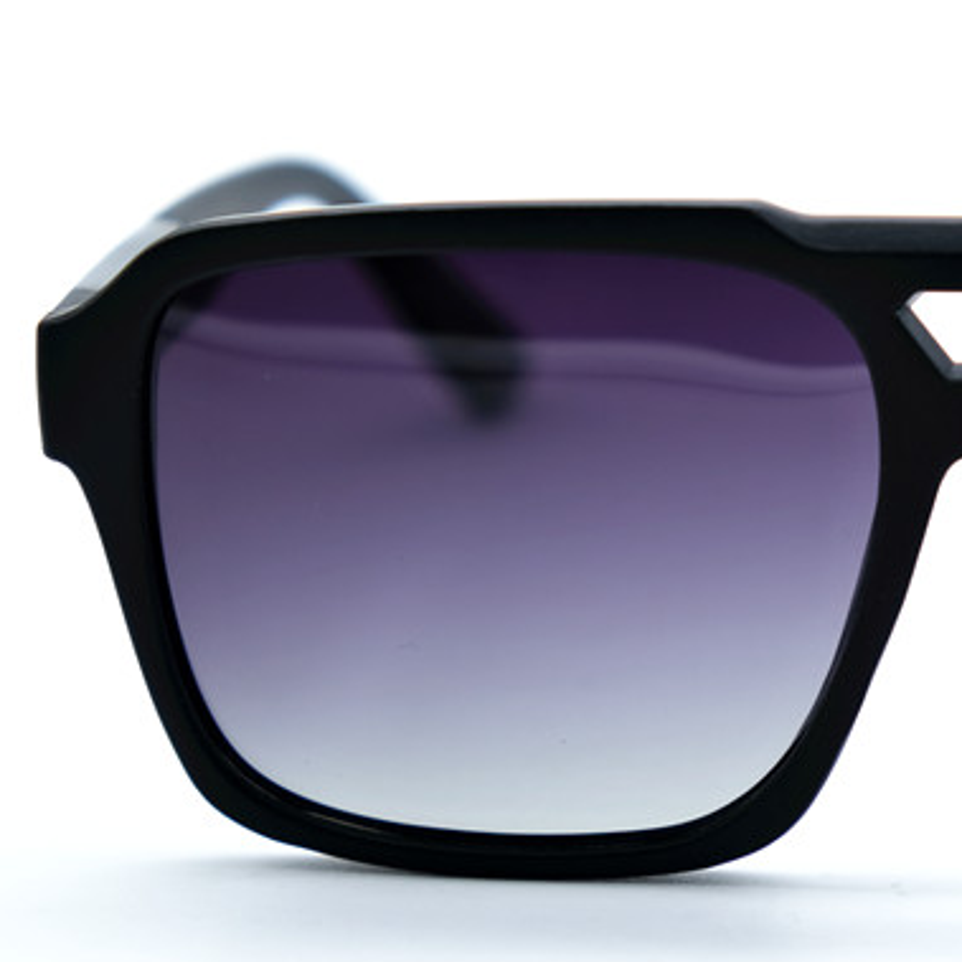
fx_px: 5848
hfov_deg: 9.3
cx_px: 1023
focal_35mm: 186
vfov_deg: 9.4
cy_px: 495
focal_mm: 55
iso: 160
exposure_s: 1/140
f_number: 5
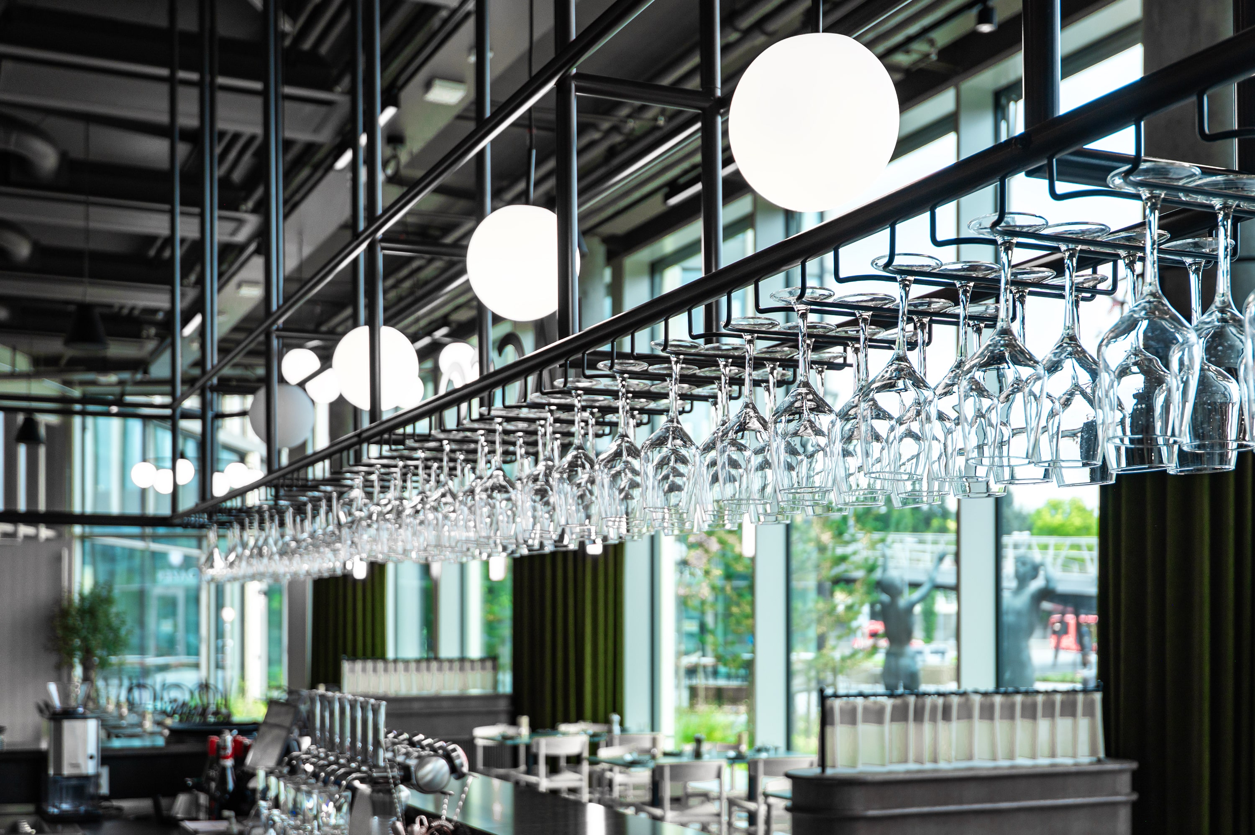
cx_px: 628
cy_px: 418
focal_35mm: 35
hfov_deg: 54.5
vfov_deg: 37.8
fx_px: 1219
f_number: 4.5
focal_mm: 35
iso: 125
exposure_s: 1/60
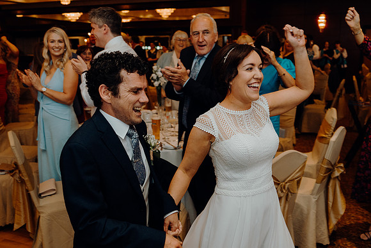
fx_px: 371
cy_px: 124
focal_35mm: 36
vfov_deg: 36.9
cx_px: 186
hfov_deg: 53.1
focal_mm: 24
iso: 1250
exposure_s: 1/200
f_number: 2.8
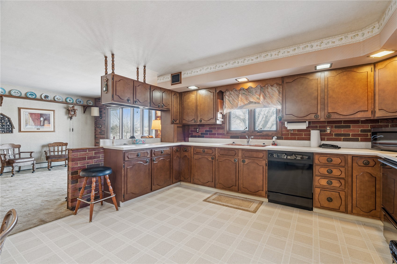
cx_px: 198
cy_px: 132
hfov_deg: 96.7
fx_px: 176
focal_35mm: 16
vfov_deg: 73.7
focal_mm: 16
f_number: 10
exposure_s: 1/3.33
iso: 400
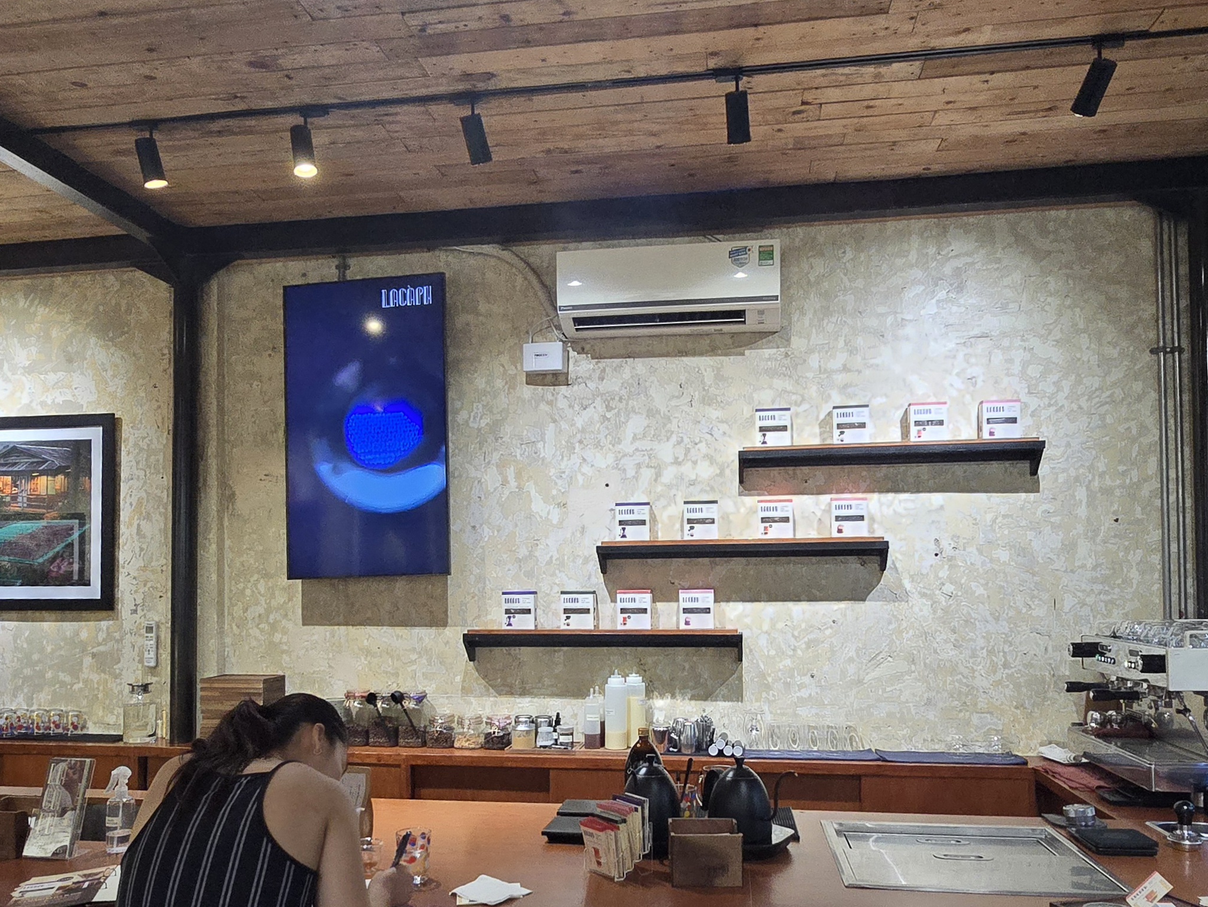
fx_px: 838
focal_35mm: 24
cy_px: 531
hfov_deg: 71.6
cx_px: 580
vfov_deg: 56.5
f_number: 2.2
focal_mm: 2.2
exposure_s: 1/50.3
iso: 400
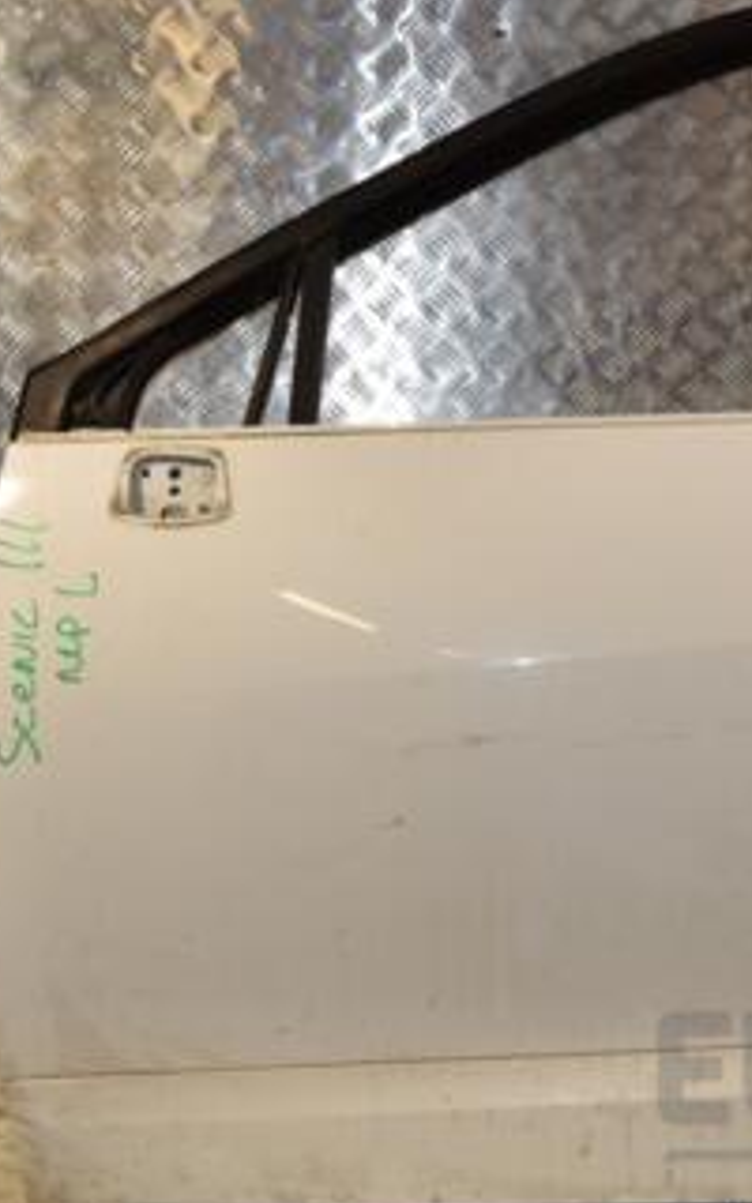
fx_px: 2066
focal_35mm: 63
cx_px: 587
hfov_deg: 20.4
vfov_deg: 32.5
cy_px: 568
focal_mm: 22
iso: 800
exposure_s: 1/200
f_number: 9
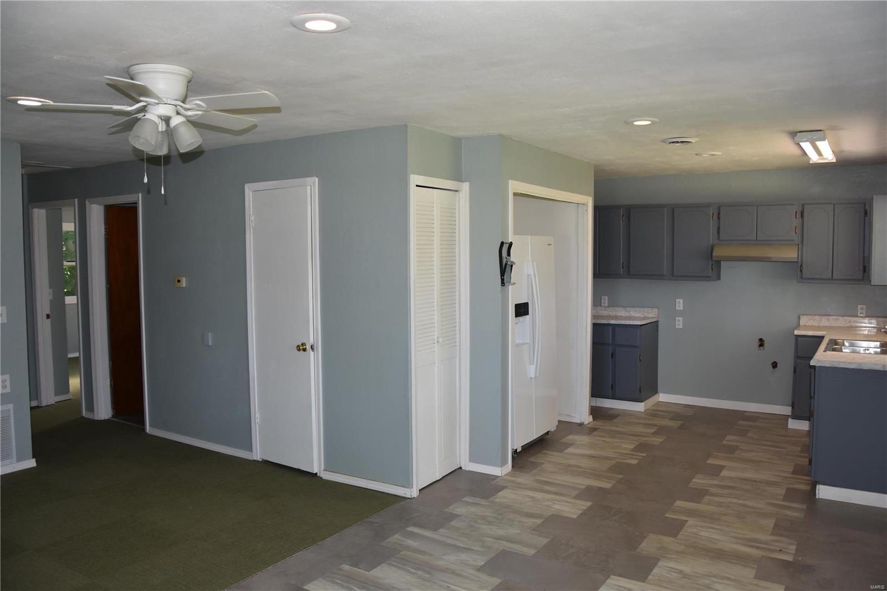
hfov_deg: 67.4
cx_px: 444
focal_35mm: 27
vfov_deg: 47.9
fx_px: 665
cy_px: 296
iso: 400
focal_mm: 18
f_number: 3.5
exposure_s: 1/100
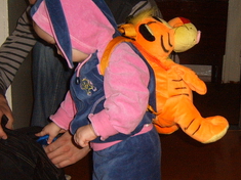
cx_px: 196
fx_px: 494
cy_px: 138
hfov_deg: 26.8
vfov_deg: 20.5
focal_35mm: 71
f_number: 2.9
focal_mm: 6.2
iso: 141
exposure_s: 1/30
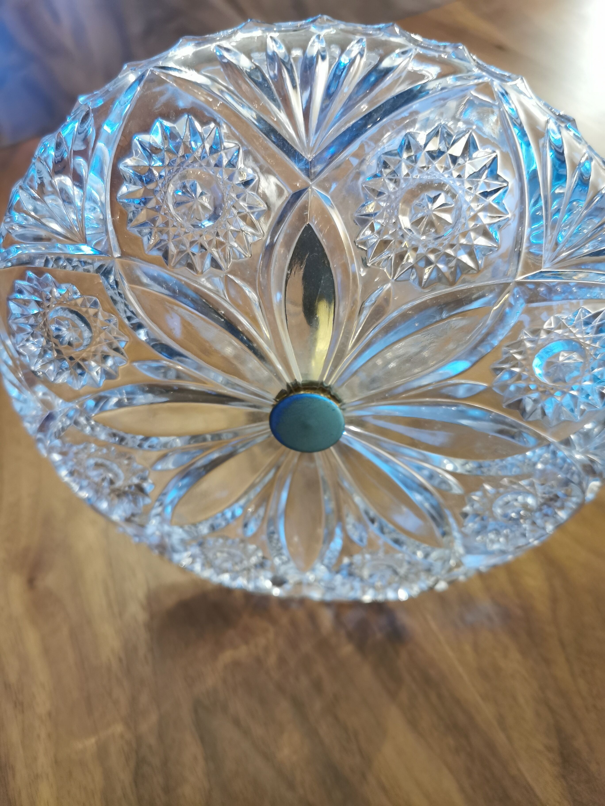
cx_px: 302
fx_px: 629
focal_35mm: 27
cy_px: 403
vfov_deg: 65.3
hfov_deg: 51.4
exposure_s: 1/40
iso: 250
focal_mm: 5.56
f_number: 1.6
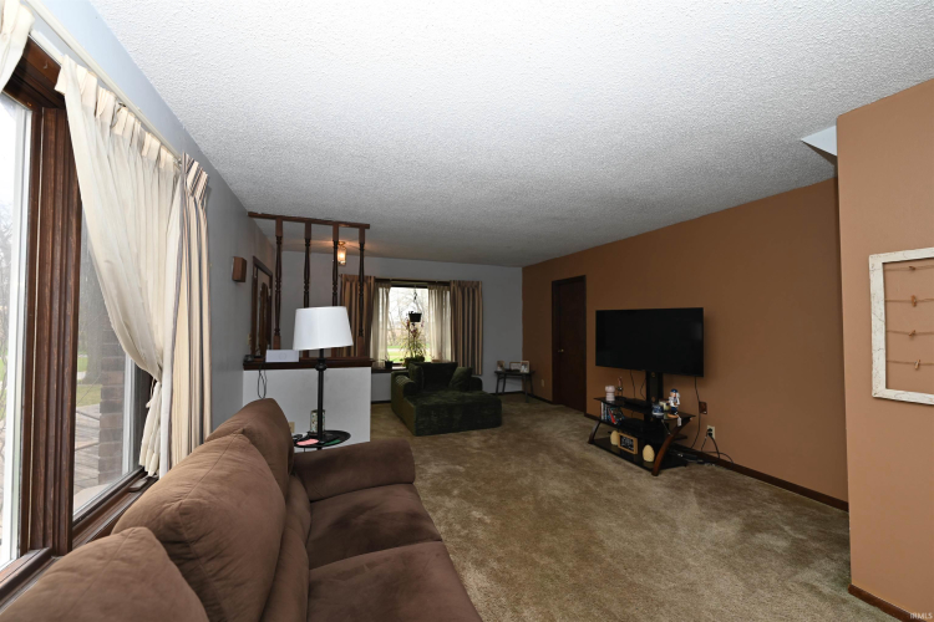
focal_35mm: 14
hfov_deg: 104.3
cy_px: 311
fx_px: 363
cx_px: 467
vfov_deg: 81.2
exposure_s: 1/60
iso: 64
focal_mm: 14
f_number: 4
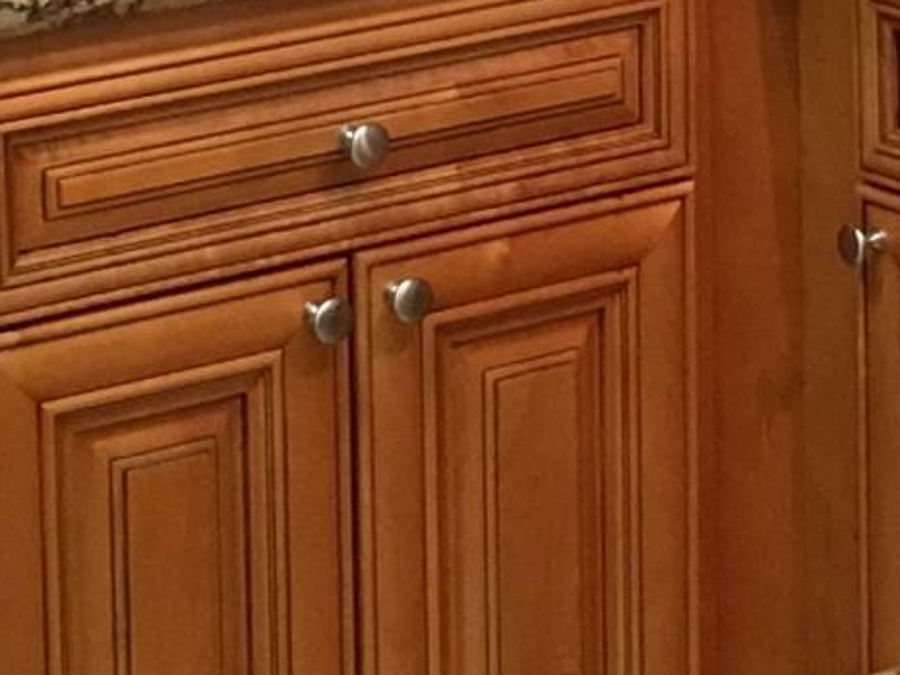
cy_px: -369
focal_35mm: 187
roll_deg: +0.5
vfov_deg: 7.8
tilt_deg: -8.0
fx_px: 4863
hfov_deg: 10.5
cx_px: 966
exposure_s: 1/30
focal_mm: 4.15
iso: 125
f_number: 2.2
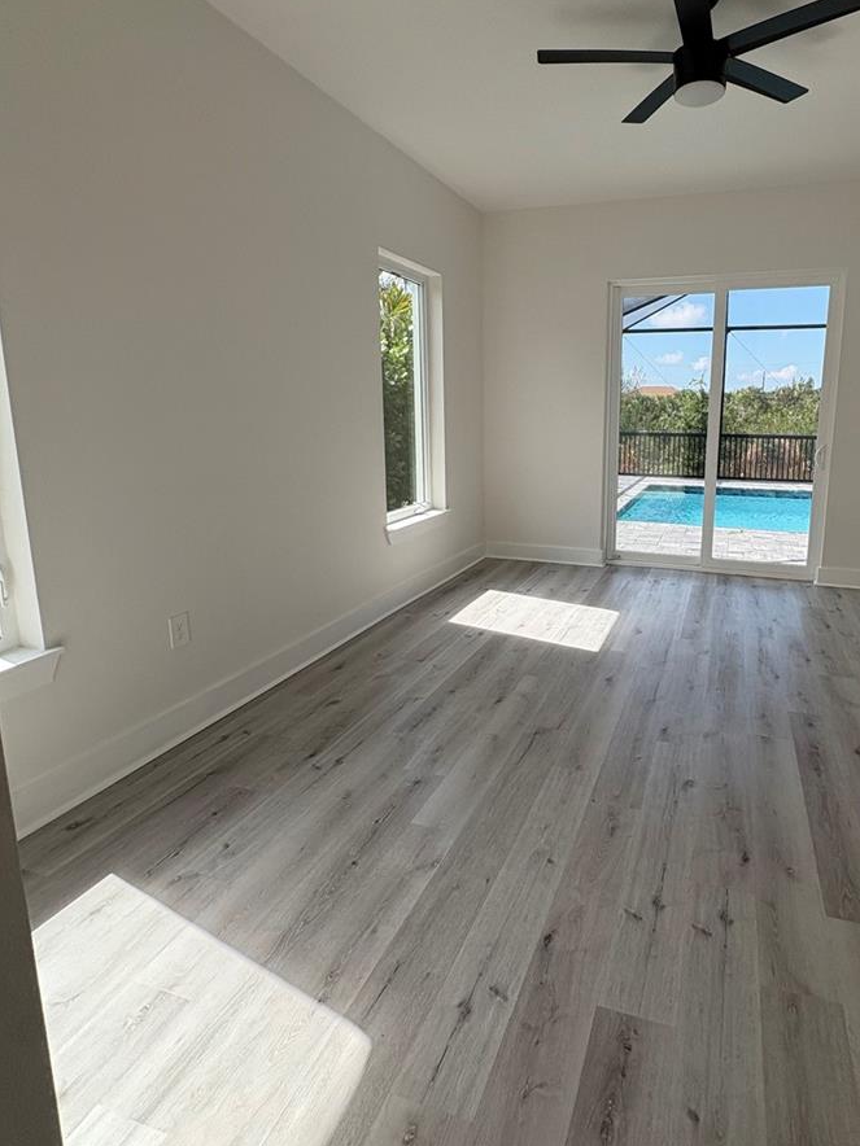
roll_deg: +0.4
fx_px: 629
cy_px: 516
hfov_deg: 67.6
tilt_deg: -7.9
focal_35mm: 19
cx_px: 541
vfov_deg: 84.4
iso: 40
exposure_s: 1/495
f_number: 2.2
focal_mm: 2.22
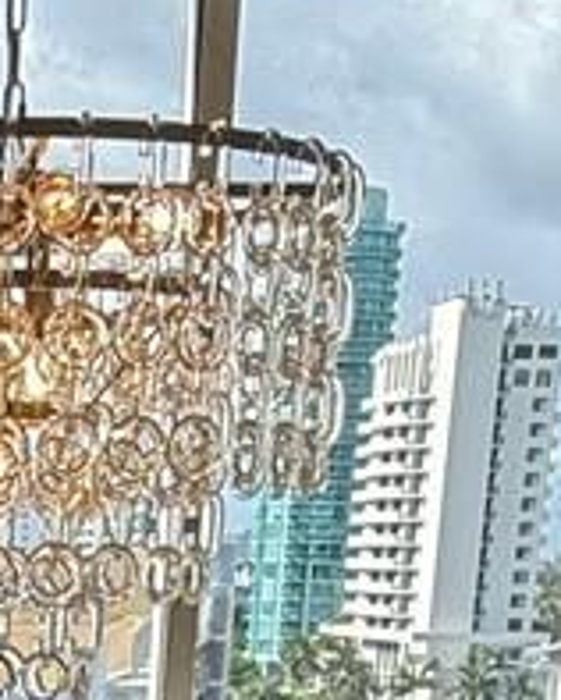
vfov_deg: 14.3
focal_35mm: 111
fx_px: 2300
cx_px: -202
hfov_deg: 13.3
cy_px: 1411
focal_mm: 2.22
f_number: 2.2
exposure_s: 1/289
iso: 64
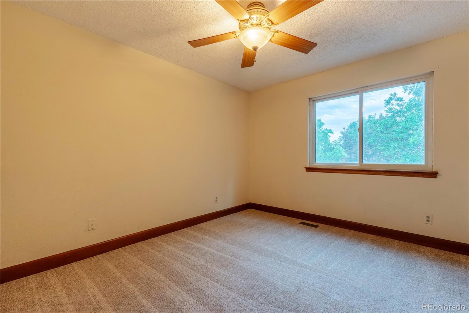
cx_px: 234
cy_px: 156
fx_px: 208
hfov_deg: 96.7
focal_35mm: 16
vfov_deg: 73.7
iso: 800
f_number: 8
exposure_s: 1/640
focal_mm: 16
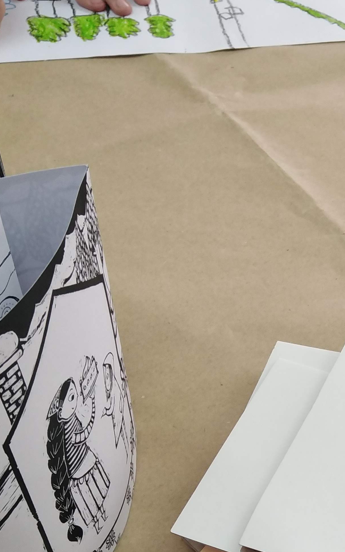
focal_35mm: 59
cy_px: 440
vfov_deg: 33.6
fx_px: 887
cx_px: 381
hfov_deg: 20.9
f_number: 1.8
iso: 119
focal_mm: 3.59
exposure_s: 1/50
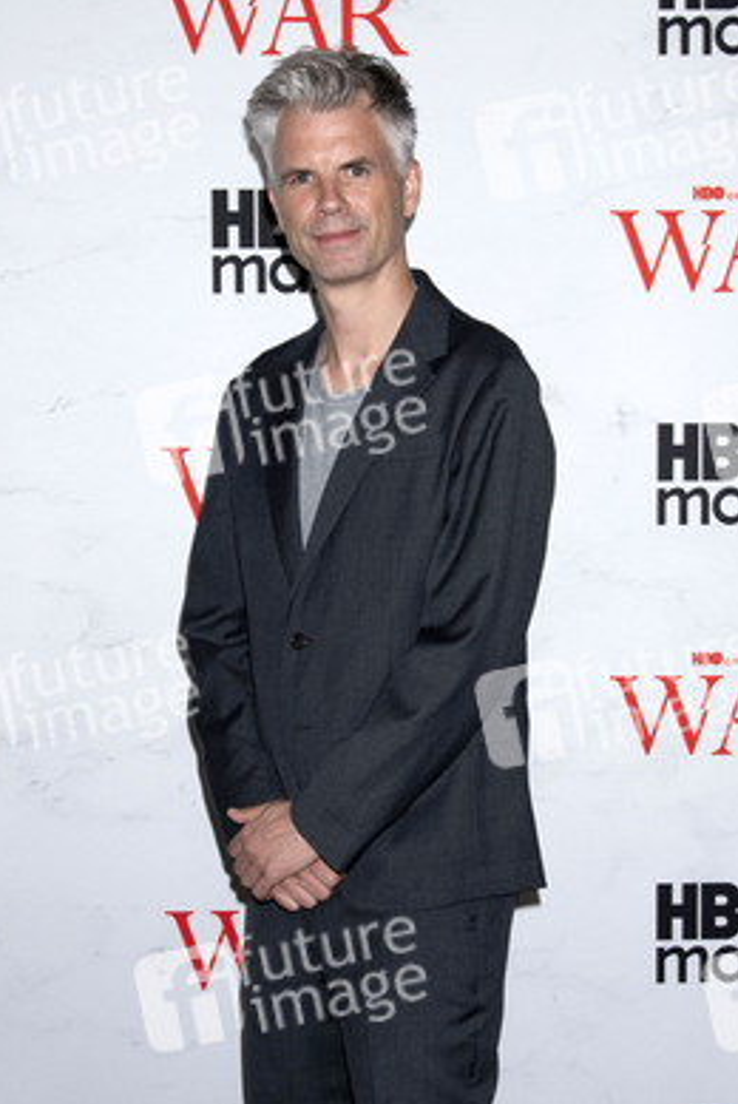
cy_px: 559
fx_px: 1197
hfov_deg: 34.3
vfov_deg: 49.5
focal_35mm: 39
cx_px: 363
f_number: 6.3
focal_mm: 38
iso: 640
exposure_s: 1/200
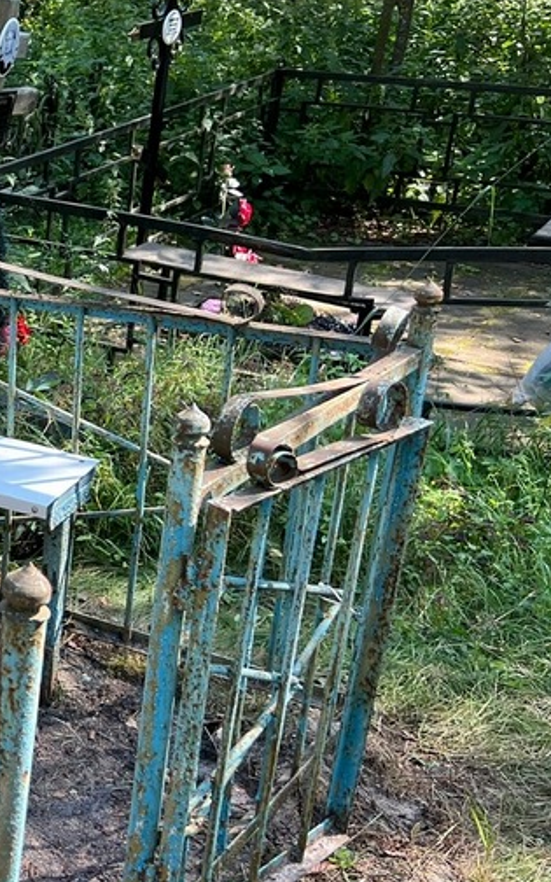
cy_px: 396
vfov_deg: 36.2
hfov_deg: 19.7
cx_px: -303
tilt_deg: -21.4
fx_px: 1345
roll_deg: -0.7
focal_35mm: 56
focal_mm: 5.7
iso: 40
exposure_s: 1/239
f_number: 1.5
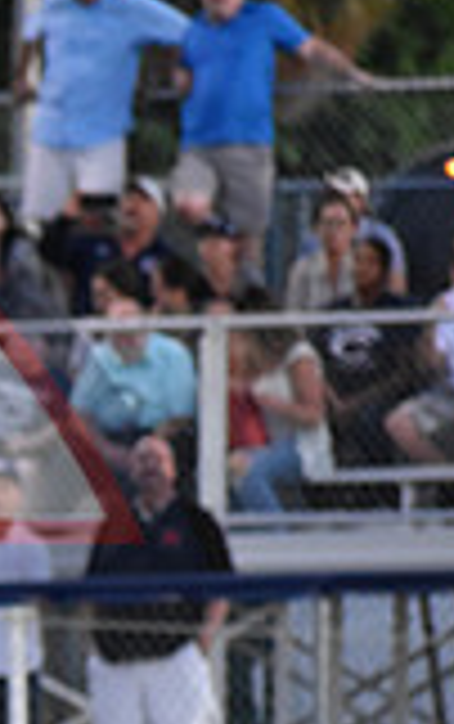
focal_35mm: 826
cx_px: -769
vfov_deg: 2.5
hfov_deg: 1.6
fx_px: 16308
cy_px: 771
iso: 3200
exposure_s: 1/200
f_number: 5
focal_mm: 150
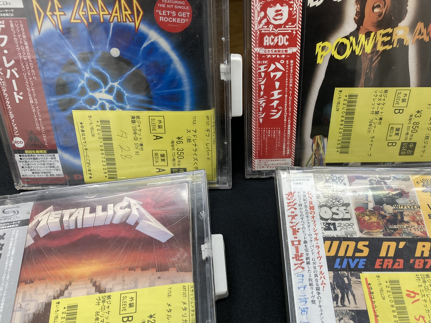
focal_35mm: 38
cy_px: 183
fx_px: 473
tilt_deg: -53.6
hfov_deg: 48.8
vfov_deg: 37.7
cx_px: 243
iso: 50
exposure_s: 1/100
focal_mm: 3.99
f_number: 1.8
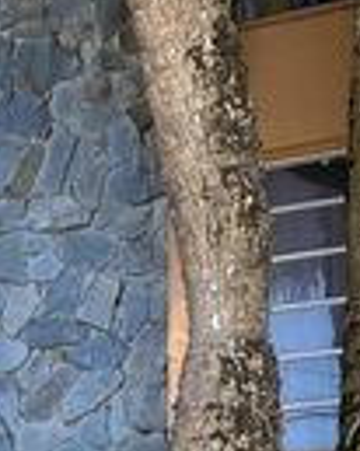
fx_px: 1747
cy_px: 642
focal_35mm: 131
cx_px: -248
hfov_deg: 11.1
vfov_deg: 13.9
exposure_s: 1/317
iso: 32
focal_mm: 4.25
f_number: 1.8
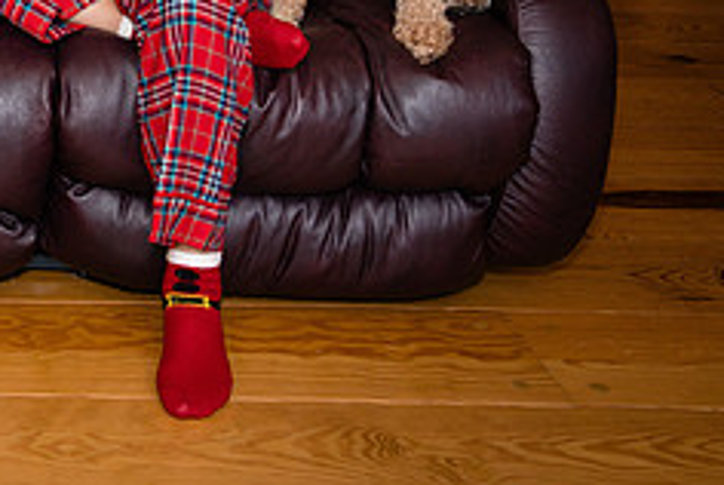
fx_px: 1732
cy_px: -78
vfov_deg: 15.4
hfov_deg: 22.2
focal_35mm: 86
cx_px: -95
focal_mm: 35
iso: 400
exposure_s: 1/250
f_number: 3.5
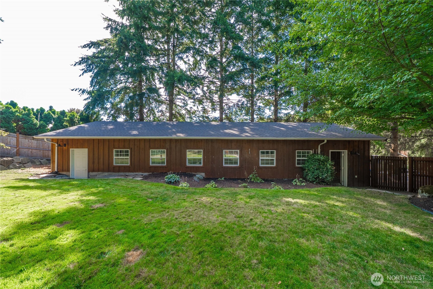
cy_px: 144
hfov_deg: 112.6
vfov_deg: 90.1
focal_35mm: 12
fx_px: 144
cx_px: 216
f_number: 7.1
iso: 160
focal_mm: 12
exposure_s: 1/30
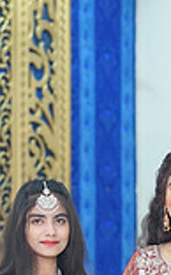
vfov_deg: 6.5
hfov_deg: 4.0
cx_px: 142
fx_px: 2417
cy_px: 338
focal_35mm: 323
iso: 640
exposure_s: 1/160
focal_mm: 85
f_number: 2.8
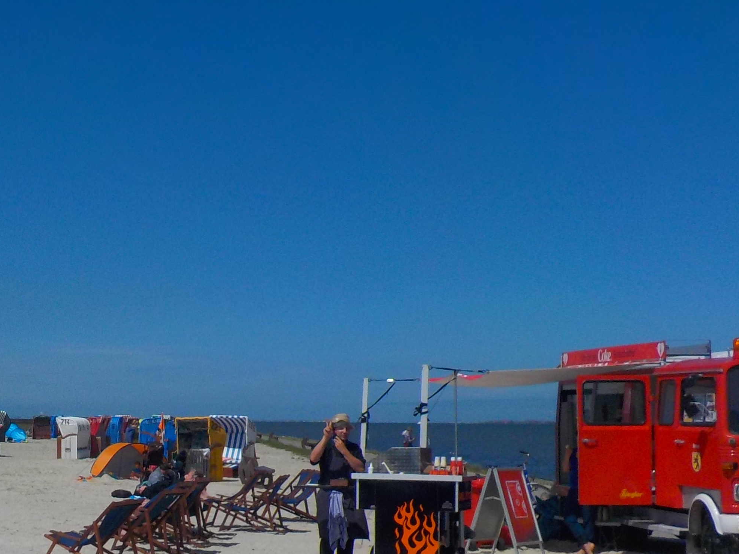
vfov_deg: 23.2
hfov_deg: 29.0
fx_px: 1345
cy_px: 378
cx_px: 22
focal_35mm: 63
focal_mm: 4.1
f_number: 6.6
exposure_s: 1/1250
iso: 125
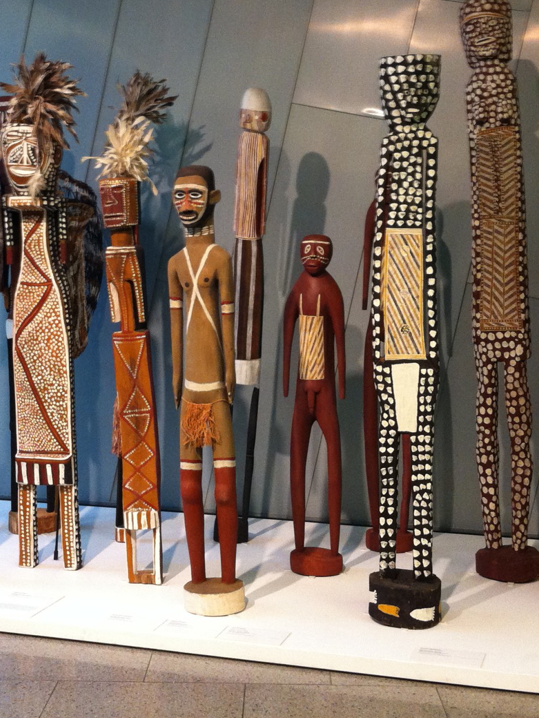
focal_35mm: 59
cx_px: 203
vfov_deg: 32.5
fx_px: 1225
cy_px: 269
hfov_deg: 24.8
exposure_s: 1/15
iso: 200
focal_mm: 3.85
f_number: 2.8
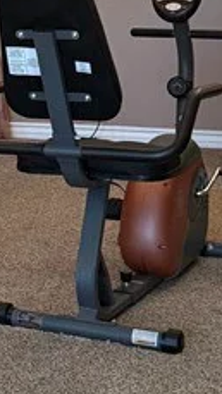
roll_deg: +1.6
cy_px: -53
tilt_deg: +0.9
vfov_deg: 17.6
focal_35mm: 117
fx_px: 1223
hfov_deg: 9.9
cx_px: -148
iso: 320
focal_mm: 6.76
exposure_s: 1/60
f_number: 1.78
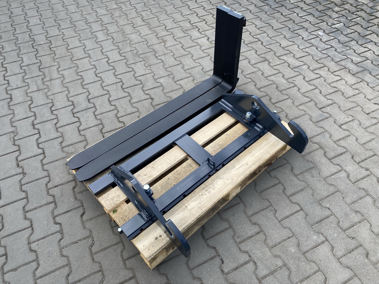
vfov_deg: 53.1
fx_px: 285
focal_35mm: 26
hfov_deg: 67.3
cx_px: 190
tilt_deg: -47.9
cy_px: 142
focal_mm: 4.25
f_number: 1.8
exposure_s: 1/816
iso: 32
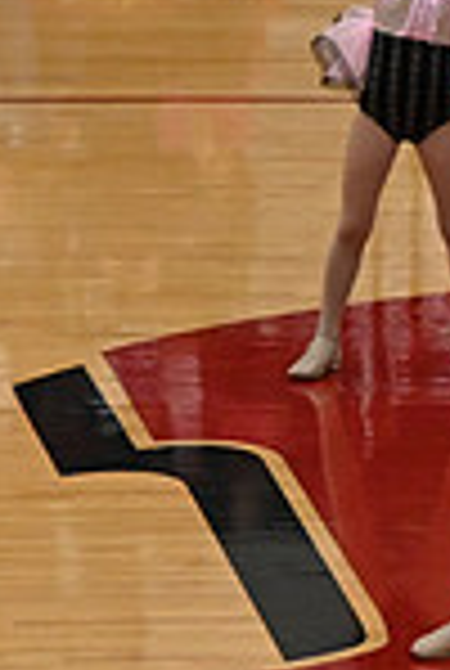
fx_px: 7614
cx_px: 1282
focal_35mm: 408
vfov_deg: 5.0
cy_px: 191
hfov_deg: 3.3
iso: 5000
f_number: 4
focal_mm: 70
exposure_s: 1/400
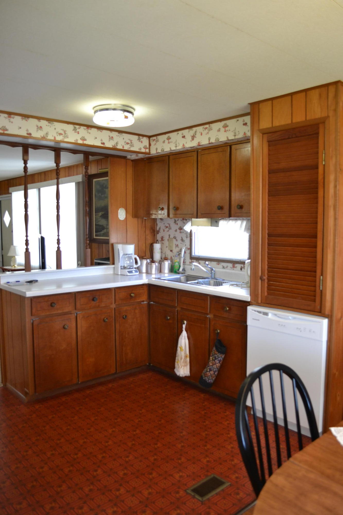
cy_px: 258
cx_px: 172
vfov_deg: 67.4
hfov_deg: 47.9
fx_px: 386
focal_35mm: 27
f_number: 3.5
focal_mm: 18
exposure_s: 1/60
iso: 450
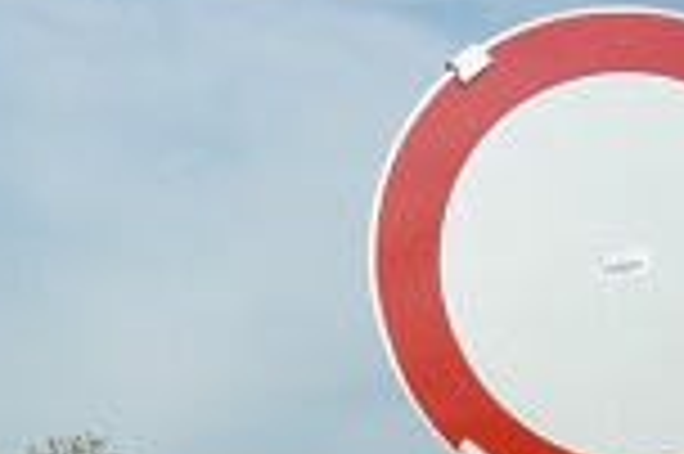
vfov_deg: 11.6
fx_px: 2164
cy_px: 614
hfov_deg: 17.9
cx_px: 261
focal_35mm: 114
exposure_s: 1/640
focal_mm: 5.2
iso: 100
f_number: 5
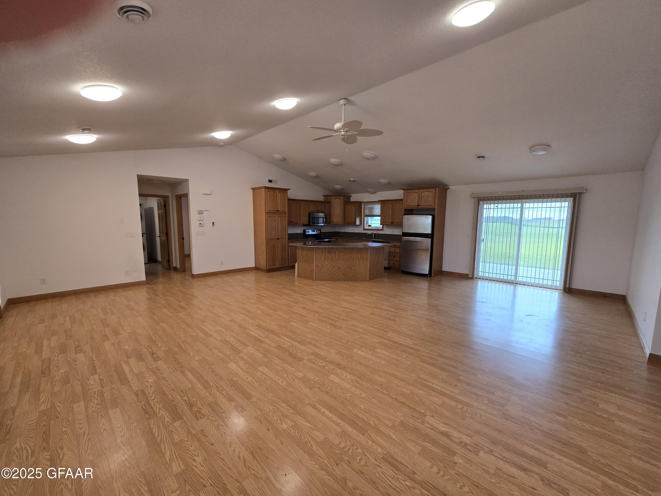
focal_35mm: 13
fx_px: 248
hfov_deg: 106.2
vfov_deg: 89.9
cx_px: 330
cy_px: 248
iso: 160
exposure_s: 1/60
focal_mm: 2.2
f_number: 2.2
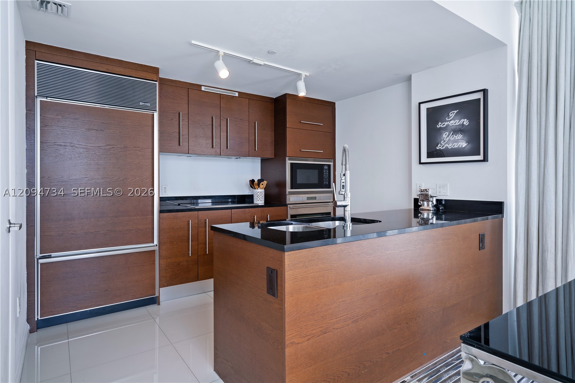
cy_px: 192
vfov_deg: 61.9
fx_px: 319
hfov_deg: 84.0
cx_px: 288
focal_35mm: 20
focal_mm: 20
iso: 400
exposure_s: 1/5
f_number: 8
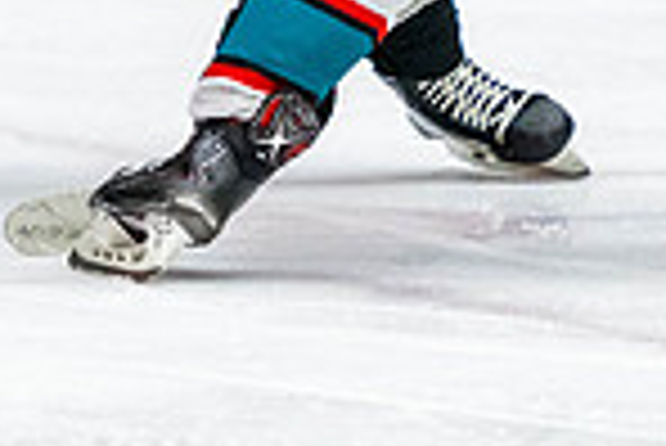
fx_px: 16870
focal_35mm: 911
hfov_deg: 2.3
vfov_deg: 1.5
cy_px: -257
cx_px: 507
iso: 2800
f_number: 2.8
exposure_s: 1/640
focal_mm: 145
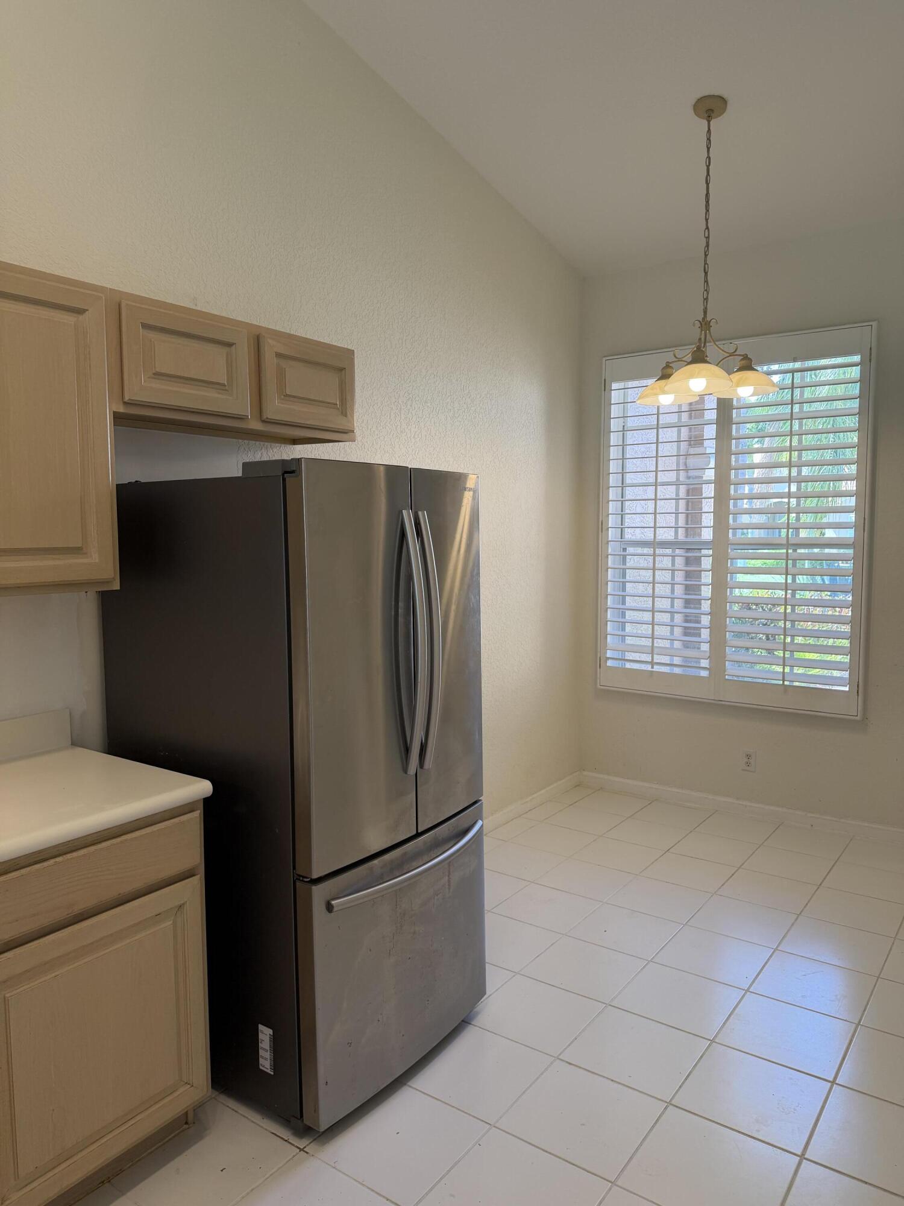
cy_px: 603
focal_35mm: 24
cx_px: 452
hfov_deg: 56.8
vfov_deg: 71.6
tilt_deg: -3.9
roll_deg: +0.7
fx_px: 836
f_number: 1.78
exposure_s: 1/120
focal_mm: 6.76
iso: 125
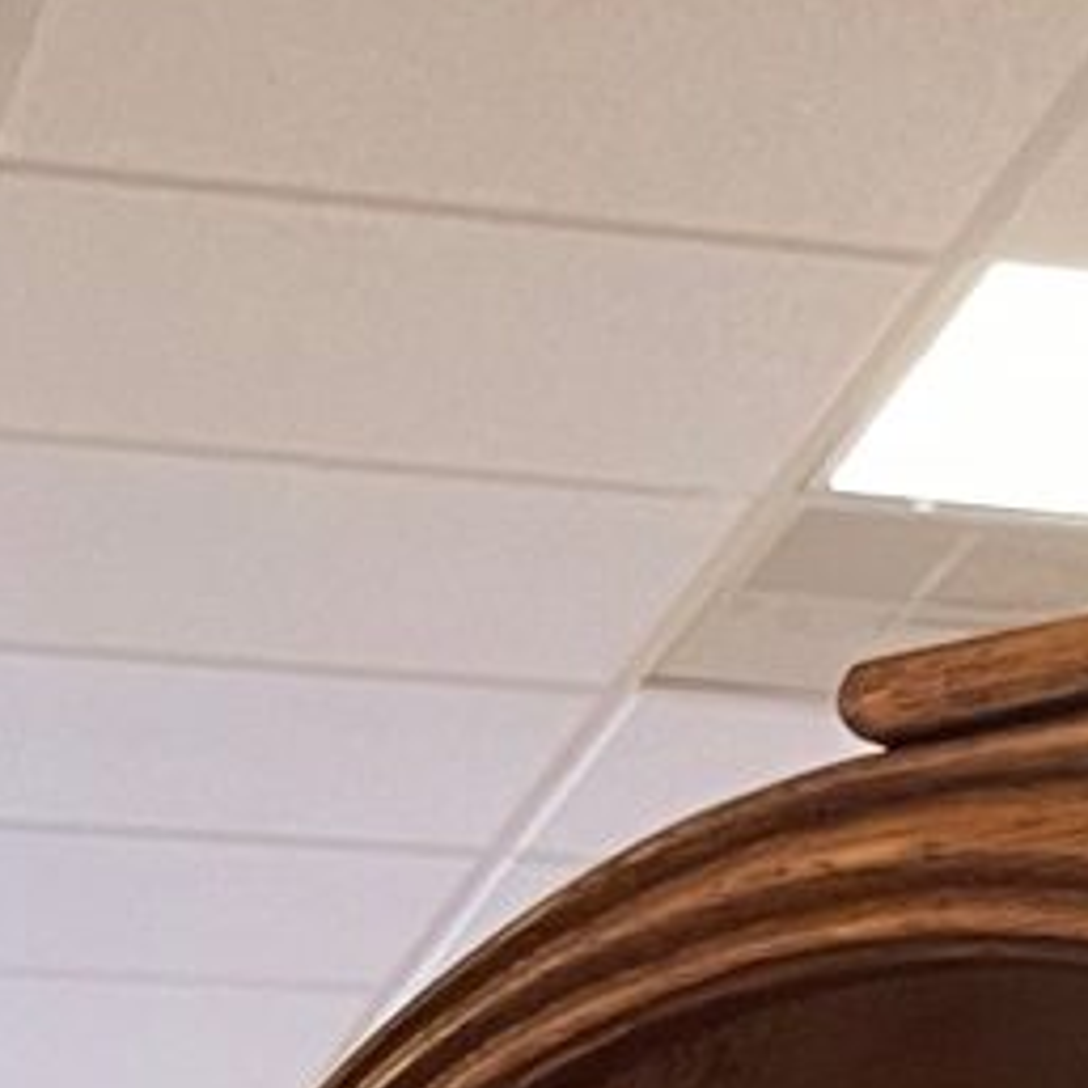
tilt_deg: -6.4
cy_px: 3268
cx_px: 3090
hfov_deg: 8.4
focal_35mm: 180
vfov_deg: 8.2
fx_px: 6401
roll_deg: +4.5
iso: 250
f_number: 1.6
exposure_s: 1/60
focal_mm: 4.2
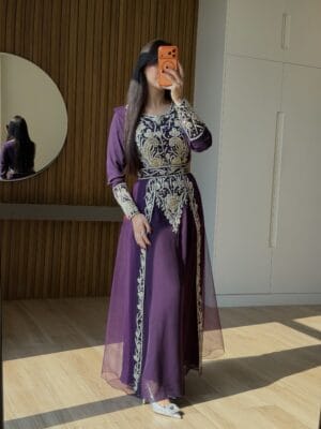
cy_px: 214
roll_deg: -2.9
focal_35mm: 48
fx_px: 593
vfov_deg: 39.7
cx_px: 160
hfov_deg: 30.3
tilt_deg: -27.7
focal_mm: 6.76
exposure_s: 1/592
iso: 64
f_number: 1.78
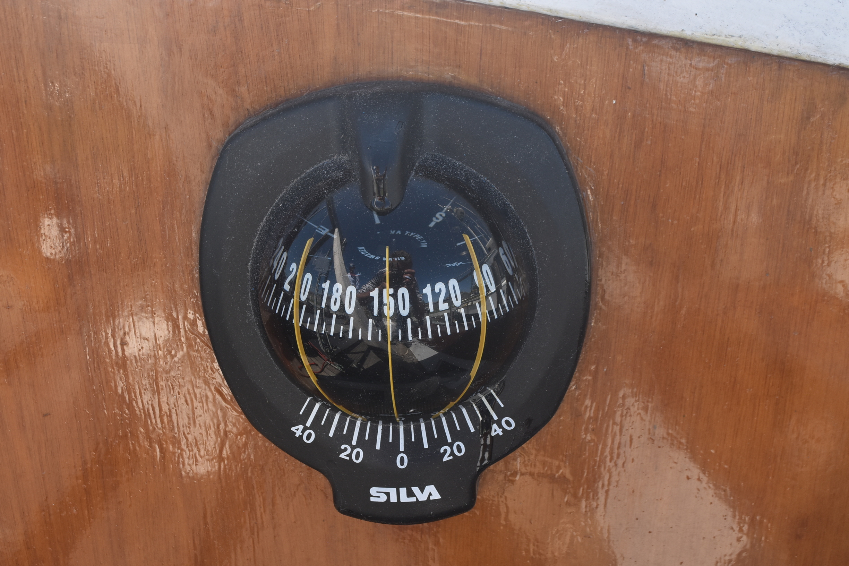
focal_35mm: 46
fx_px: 1085
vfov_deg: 29.2
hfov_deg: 42.7
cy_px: 287
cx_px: 428
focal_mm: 30
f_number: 8
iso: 400
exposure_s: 1/250
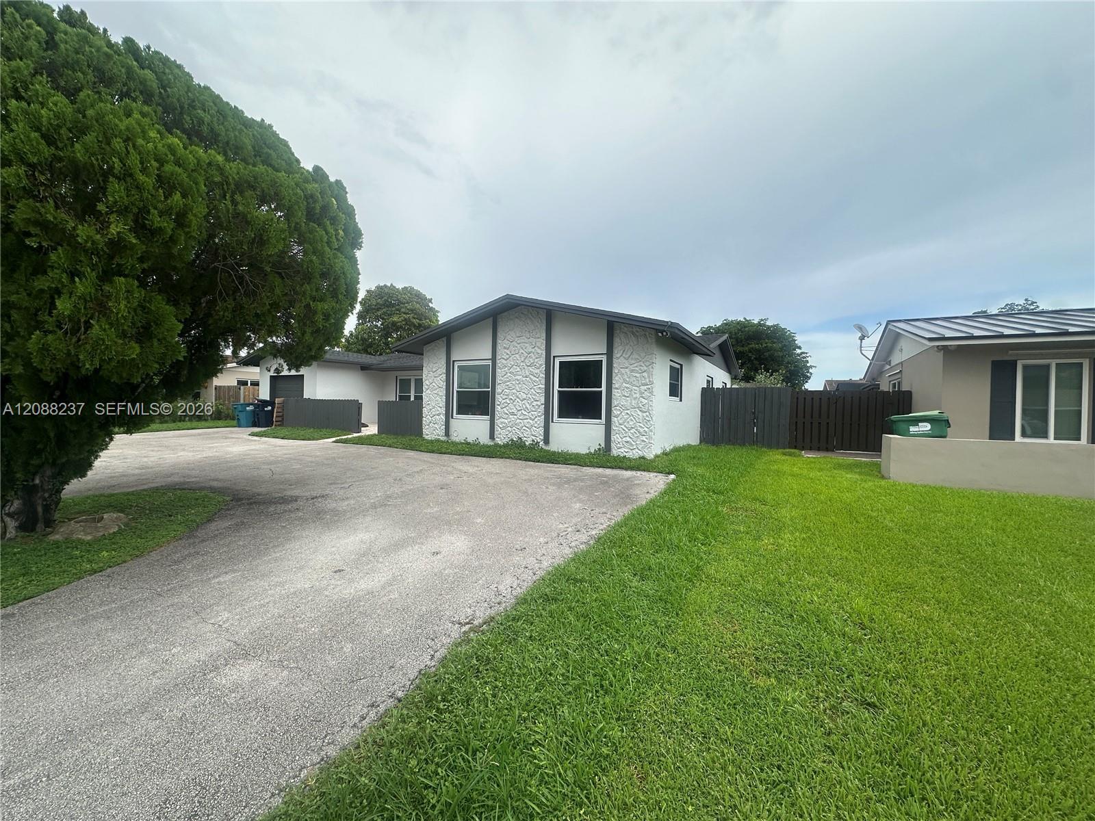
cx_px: 548
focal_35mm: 14
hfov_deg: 102.1
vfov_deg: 85.7
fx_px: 443
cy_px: 410
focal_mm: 2.22
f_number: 2.2
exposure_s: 1/1052
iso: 40
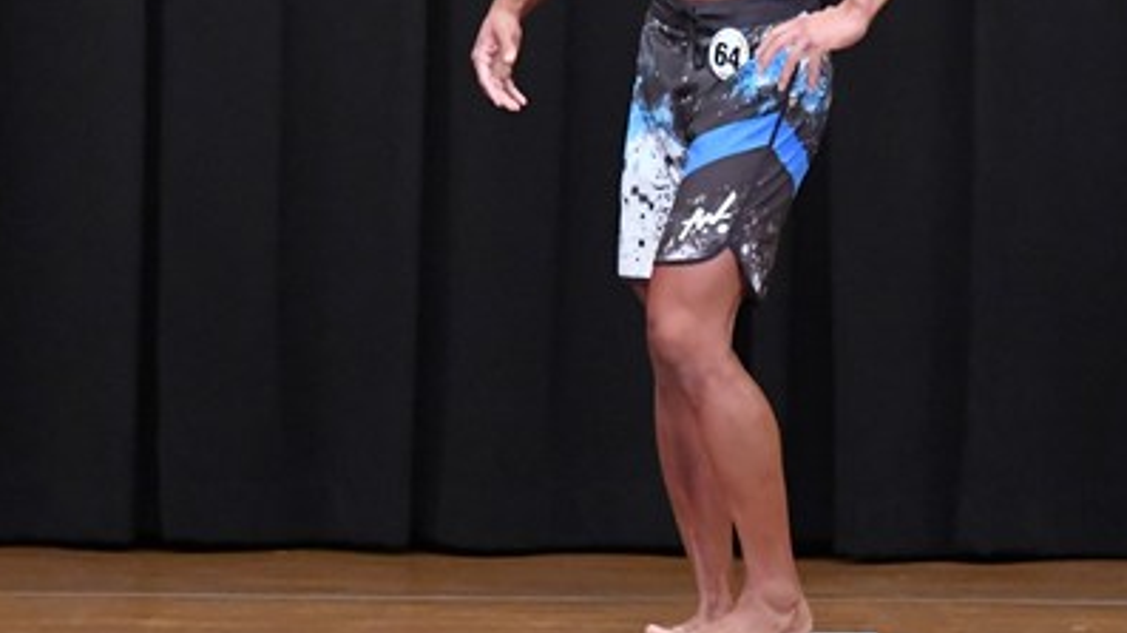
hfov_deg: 4.9
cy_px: 74
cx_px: 819
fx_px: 13264
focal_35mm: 444
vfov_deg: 2.7
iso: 8000
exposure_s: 1/400
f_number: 5.6
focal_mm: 145
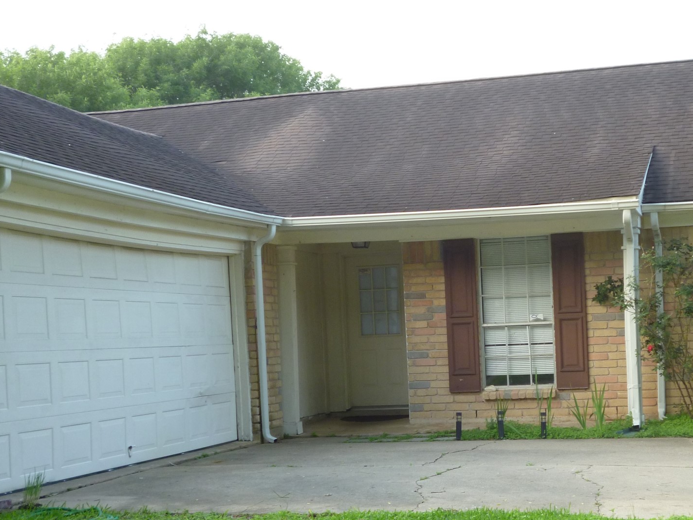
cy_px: 351
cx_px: 487
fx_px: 1181
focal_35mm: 59
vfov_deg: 24.7
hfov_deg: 32.3
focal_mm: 7.3
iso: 160
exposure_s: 1/60
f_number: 3.7
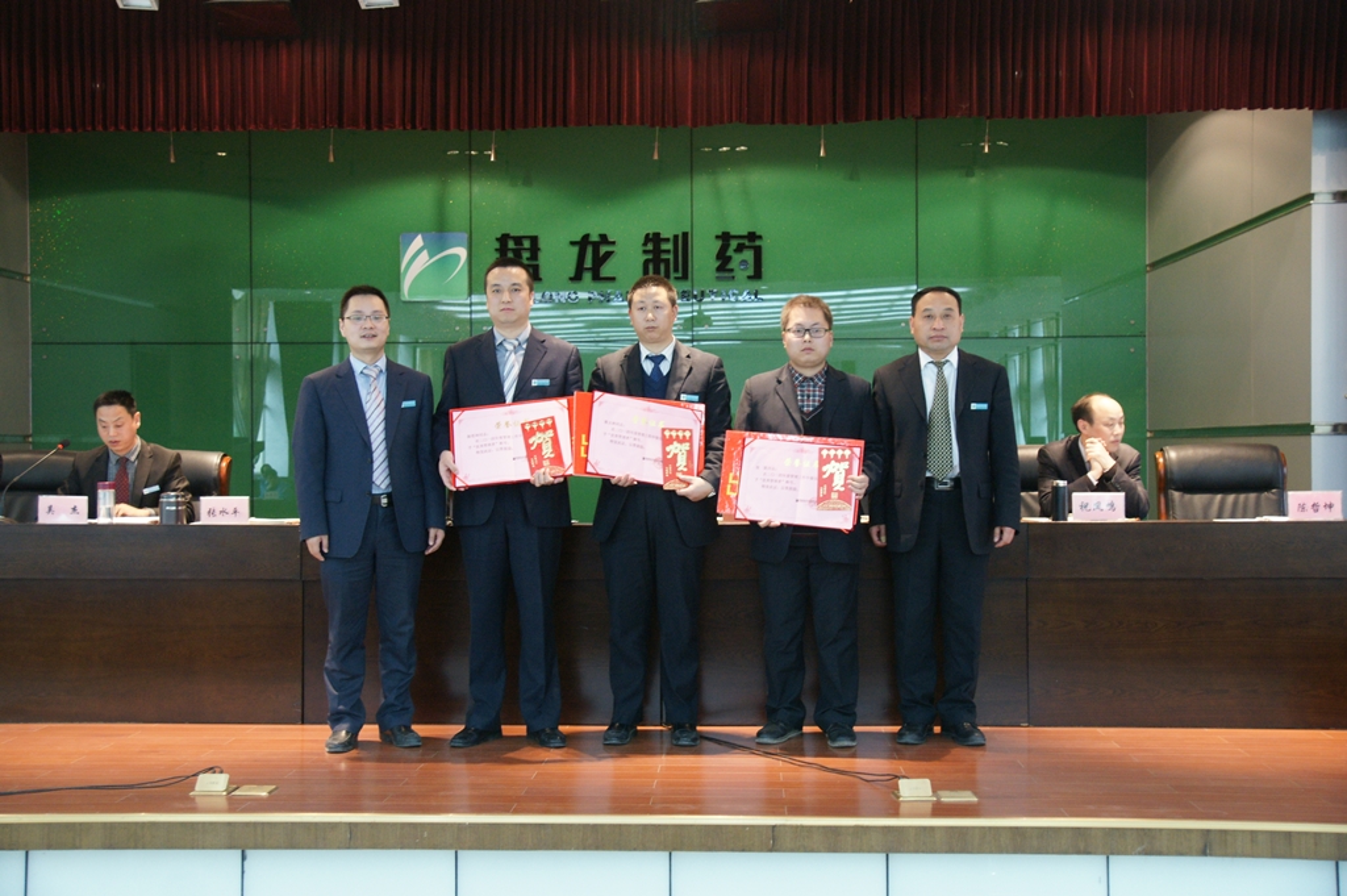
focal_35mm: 39
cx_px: 674
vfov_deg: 34.2
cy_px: 448
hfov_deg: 49.6
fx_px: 1458
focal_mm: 26
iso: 800
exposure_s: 1/15
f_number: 4.5
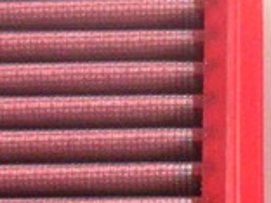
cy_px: 265
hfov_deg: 8.7
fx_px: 1761
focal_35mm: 225
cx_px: 323
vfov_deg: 6.5
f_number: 2.8
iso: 278
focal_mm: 5.7
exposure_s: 1/56.8
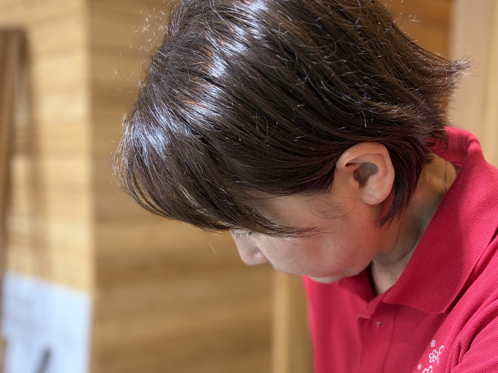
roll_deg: -0.2
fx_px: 647
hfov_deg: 42.1
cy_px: 282
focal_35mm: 45
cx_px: 252
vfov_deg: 31.6
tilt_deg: -9.8
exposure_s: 1/50
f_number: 1.6
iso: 160
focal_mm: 5.96
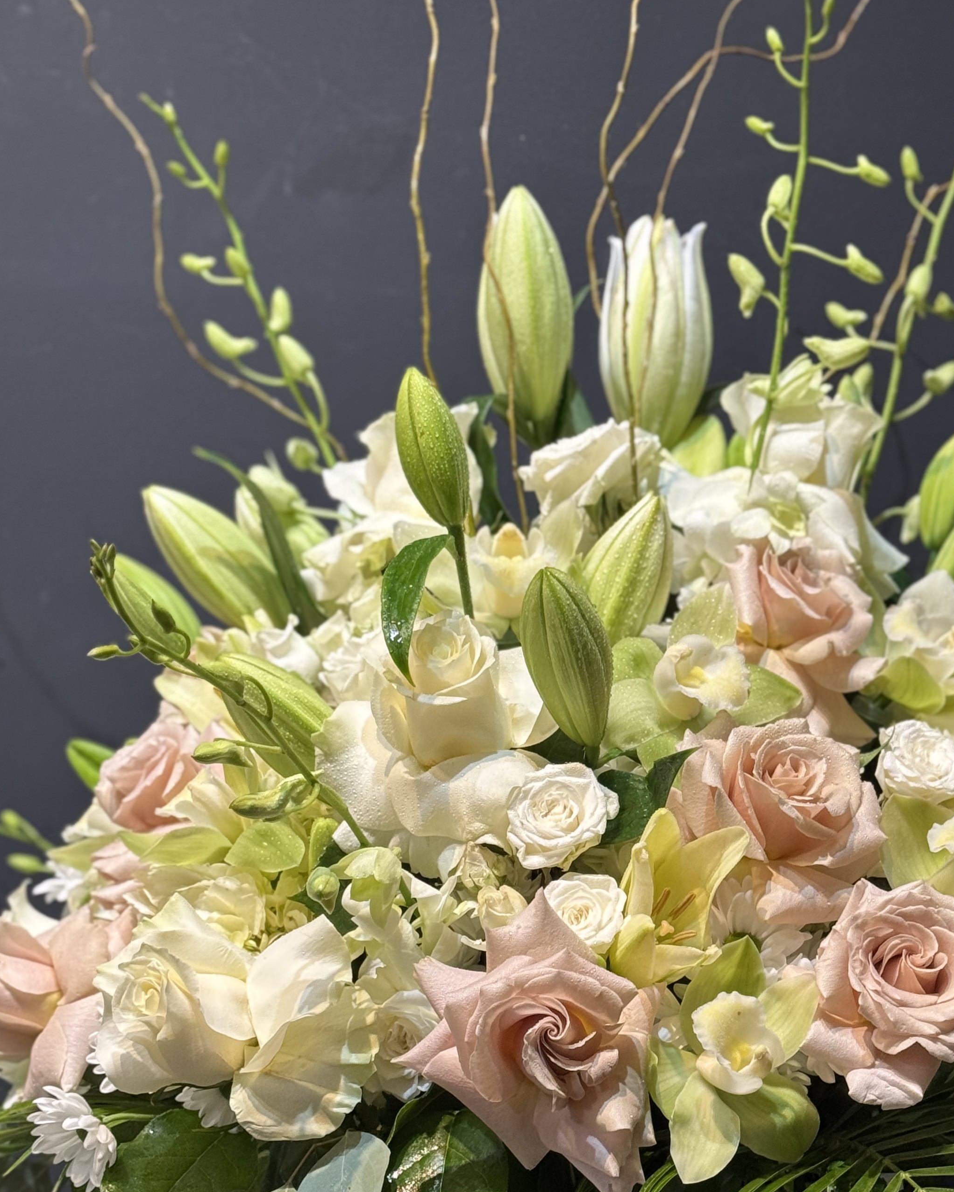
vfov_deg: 25.5
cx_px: 620
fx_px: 2612
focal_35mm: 74
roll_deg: -0.9
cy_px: 822
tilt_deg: +1.9
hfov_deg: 20.6
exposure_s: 1/60
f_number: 1.78
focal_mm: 6.76
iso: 200
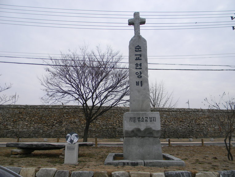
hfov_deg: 63.4
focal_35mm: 28
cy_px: 88
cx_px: 118
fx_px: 190
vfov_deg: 49.7
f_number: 7
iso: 80
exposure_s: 1/240
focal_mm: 5
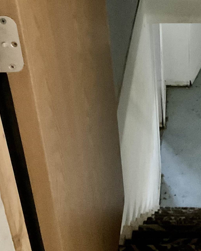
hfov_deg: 21.9
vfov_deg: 27.6
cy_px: 69
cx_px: 184
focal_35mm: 68
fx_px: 506
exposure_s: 1/22
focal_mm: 3
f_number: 1.8
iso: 640
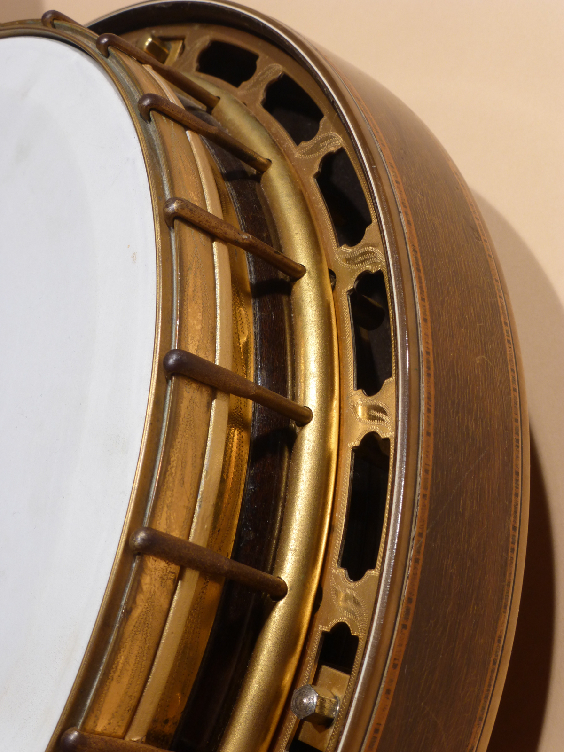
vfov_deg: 31.2
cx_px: 282
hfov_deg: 23.7
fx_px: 1347
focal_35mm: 62
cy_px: 376
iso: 125
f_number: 4.8
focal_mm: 11
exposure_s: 1/60
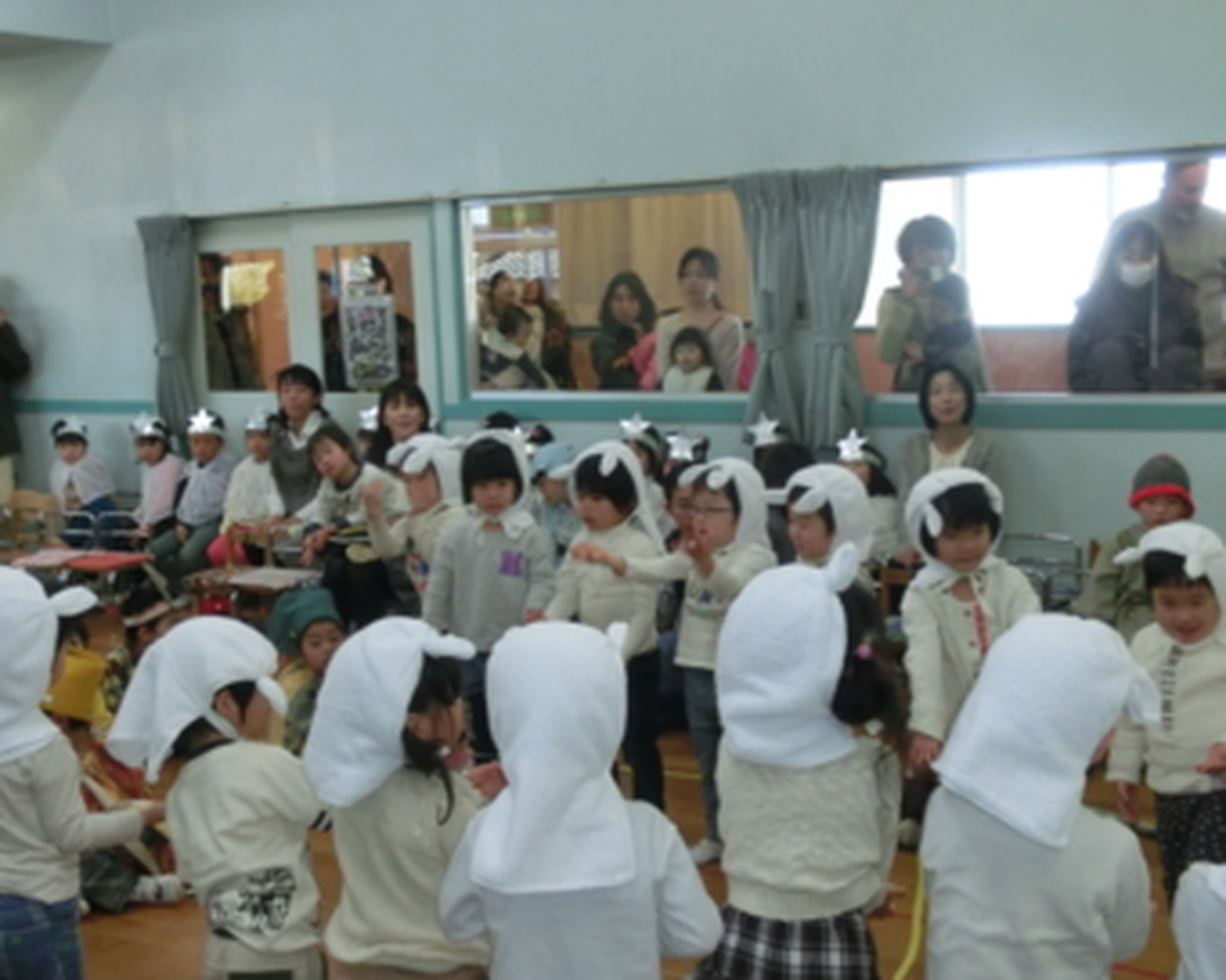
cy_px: 515
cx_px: 649
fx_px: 1669
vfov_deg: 32.7
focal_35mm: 46
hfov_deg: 40.3
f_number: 4
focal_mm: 7.15
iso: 400
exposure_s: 1/100
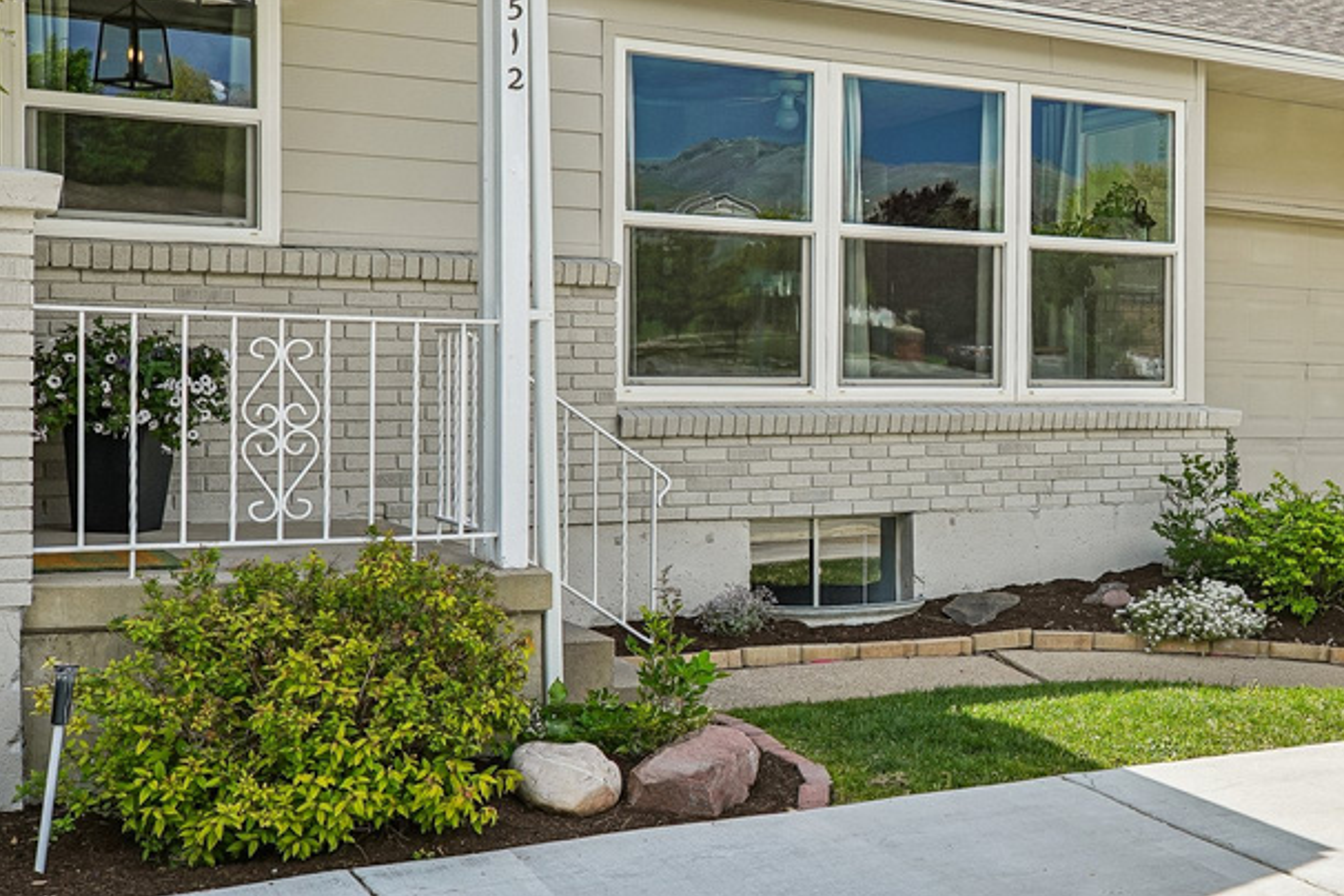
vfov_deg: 27.5
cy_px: 429
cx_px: 1098
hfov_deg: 38.6
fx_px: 1829
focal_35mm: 49
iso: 100
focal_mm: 29
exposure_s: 1/160
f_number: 8
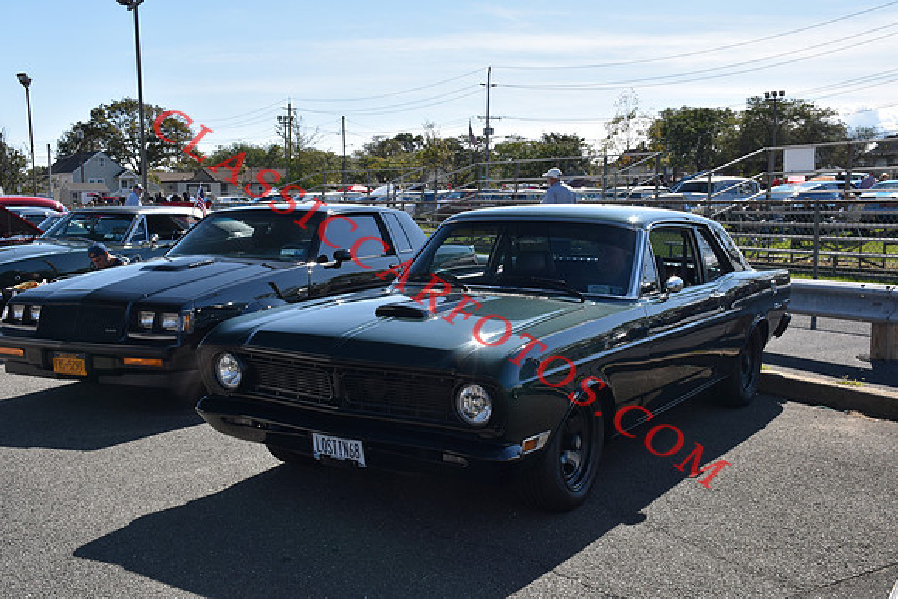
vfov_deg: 34.2
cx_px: 449
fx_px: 973
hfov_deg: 49.5
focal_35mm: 39
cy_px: 300
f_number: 8
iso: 220
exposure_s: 1/250
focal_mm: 26
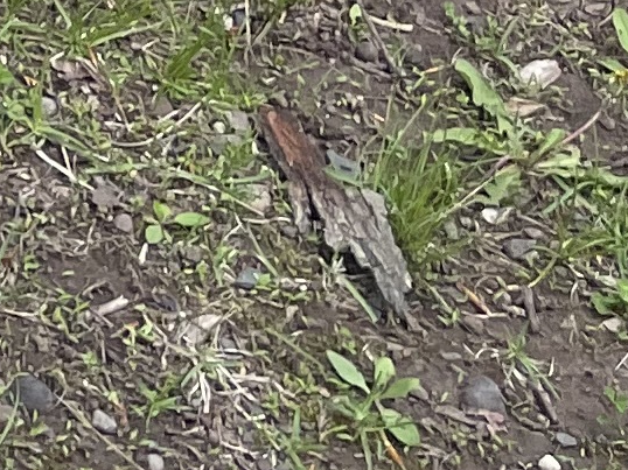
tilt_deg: -22.0
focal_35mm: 195
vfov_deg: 6.4
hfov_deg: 8.8
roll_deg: +0.4
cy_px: -1281
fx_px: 3536
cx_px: -1056
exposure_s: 1/643
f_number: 1.6
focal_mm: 4.2
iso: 32
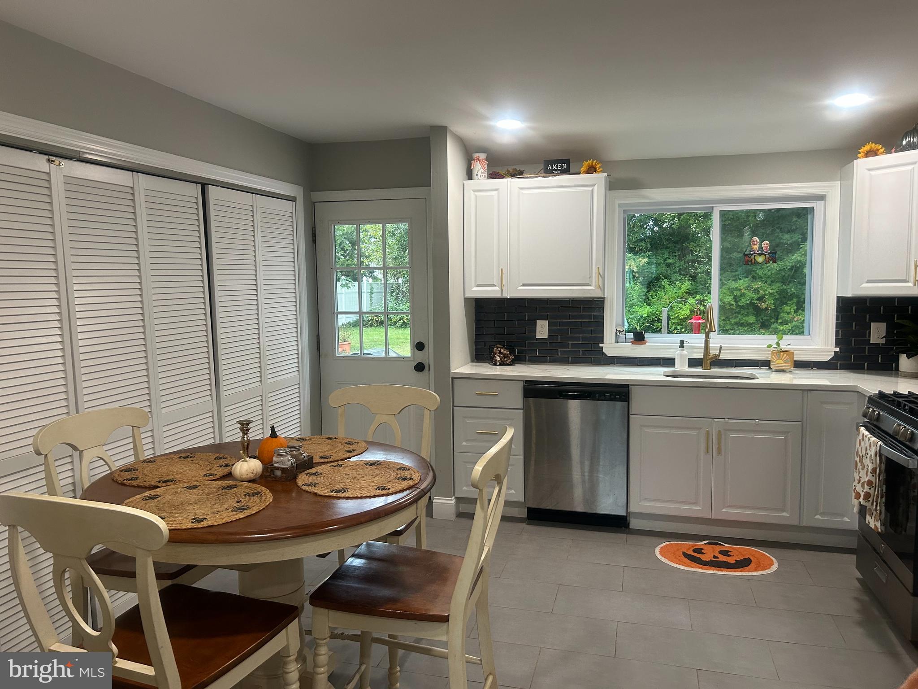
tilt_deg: -5.3
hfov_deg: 67.3
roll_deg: +1.7
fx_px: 690
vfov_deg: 53.1
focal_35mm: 26
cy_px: 344
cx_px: 459
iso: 160
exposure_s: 1/60
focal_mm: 5.7
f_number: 1.5
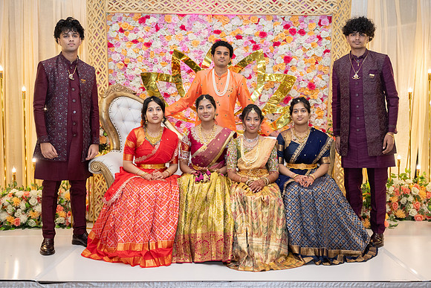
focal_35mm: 40
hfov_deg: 48.0
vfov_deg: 33.1
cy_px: 144
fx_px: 484
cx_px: 216
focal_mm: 40
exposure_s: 1/160
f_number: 3.5
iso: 1000
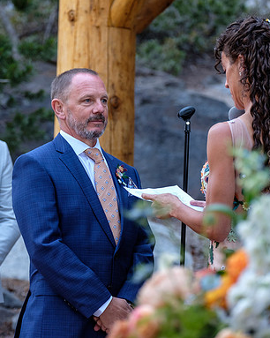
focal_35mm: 165
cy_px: 168
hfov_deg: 9.4
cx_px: 115
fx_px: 1649
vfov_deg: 11.7
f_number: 2.8
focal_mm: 77.3
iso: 640
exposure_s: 1/125
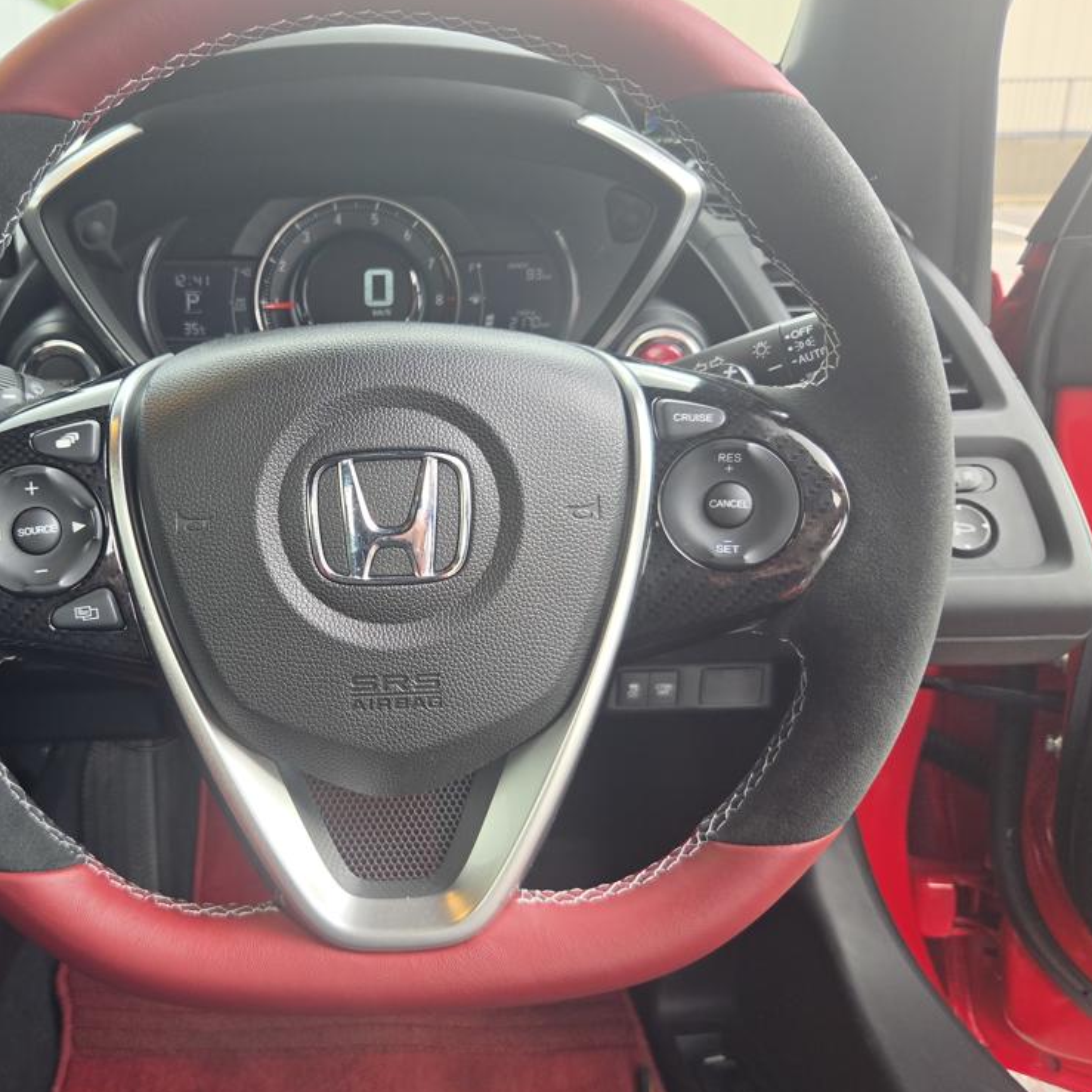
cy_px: 560
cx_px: 318
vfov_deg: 49.7
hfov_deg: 48.4
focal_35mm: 33
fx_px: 1178
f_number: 1.8
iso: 80
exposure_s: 1/565
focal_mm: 5.4
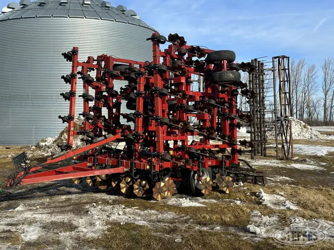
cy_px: 125
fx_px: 463
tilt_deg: -0.1
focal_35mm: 48
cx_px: 167
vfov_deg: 30.3
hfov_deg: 39.7
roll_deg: +1.3
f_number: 1.78
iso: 64
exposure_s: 1/3257
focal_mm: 6.86
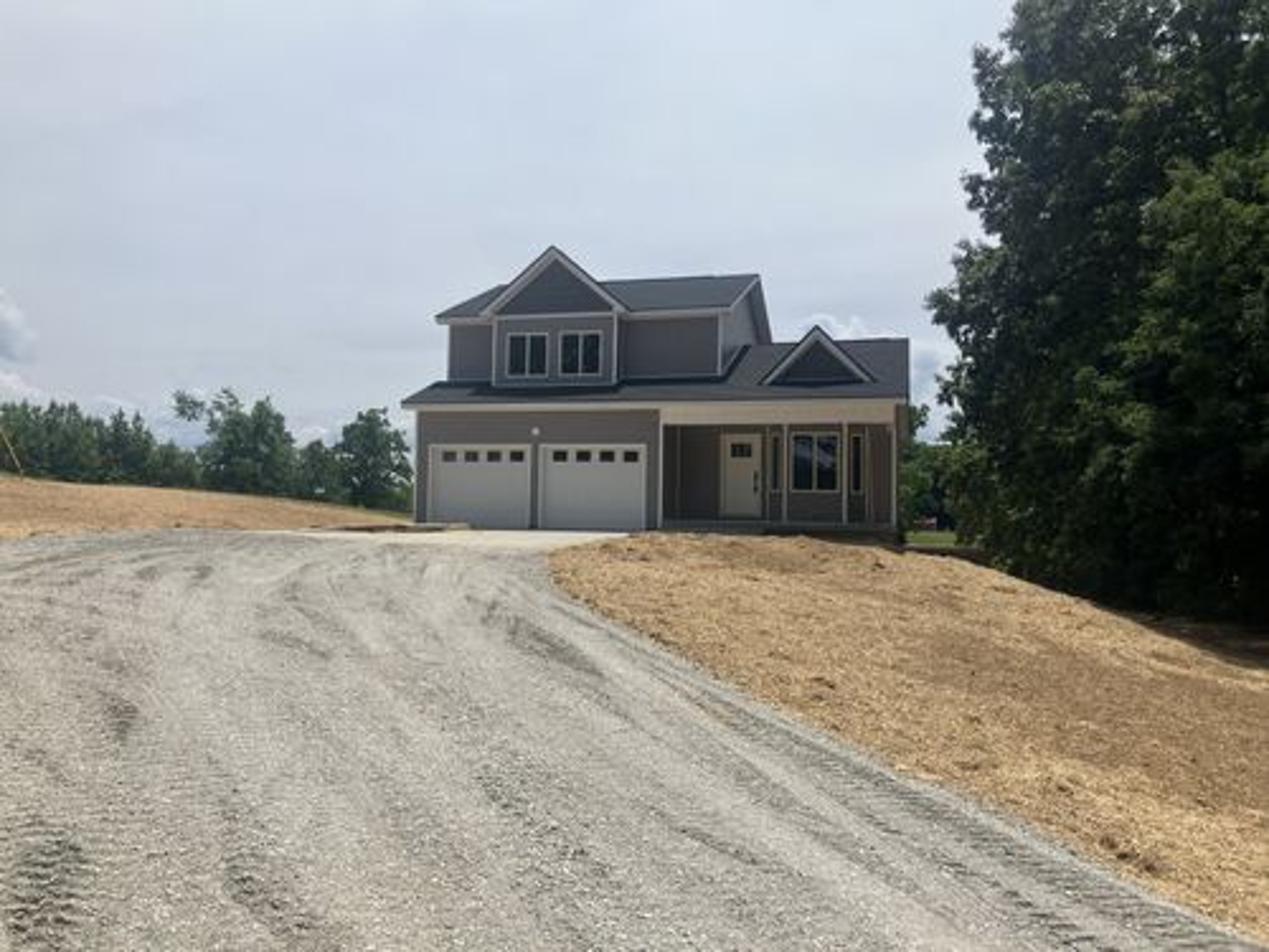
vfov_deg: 49.7
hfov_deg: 63.4
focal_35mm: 28
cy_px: 476
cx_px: 634
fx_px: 1026
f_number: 1.8
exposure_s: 1/4878
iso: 32
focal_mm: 3.99
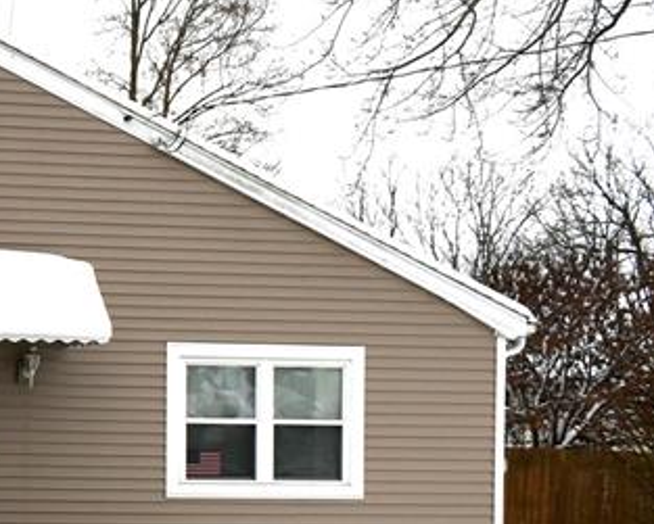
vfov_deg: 16.6
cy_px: 438
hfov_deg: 18.5
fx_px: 1782
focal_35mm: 92
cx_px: -318
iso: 360
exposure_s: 1/200
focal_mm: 20
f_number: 5
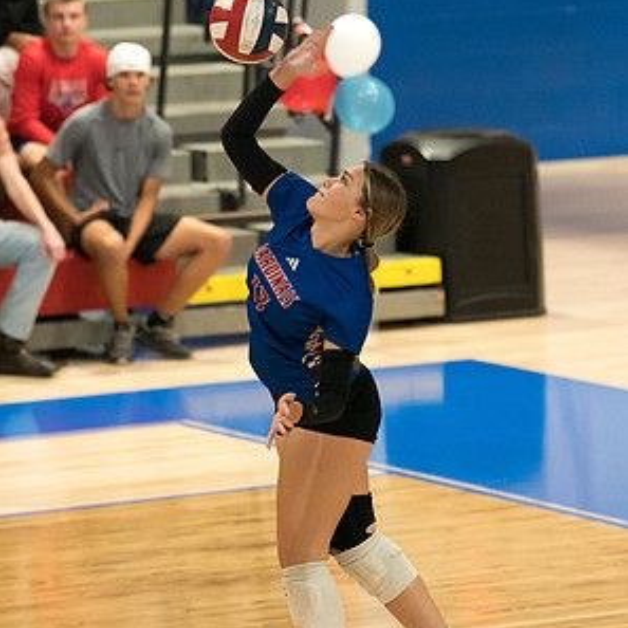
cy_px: 259
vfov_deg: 5.5
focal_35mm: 316
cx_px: 299
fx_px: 6486
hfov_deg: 5.5
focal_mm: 143
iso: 5000
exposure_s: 1/1000
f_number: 2.8
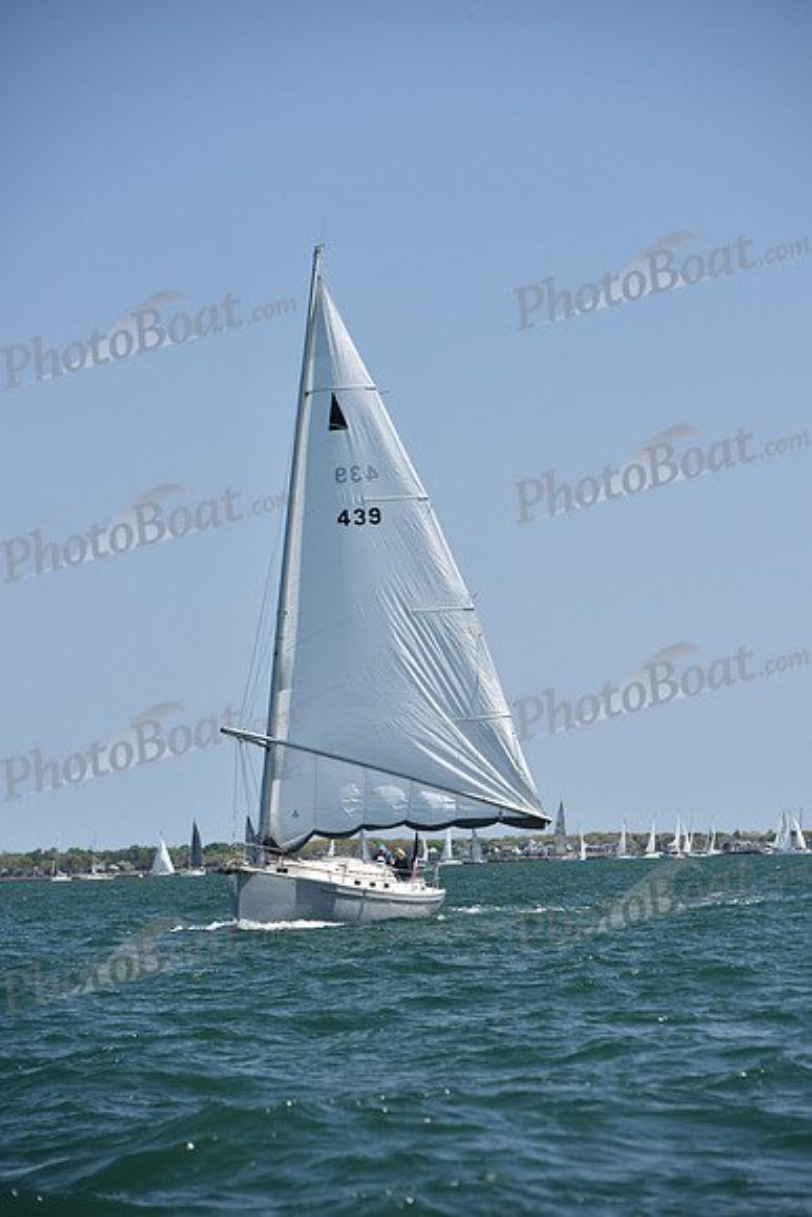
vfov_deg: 12.8
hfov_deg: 8.6
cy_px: 608
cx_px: 406
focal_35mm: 160
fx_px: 5410
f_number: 6.3
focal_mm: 160
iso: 320
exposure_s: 1/800
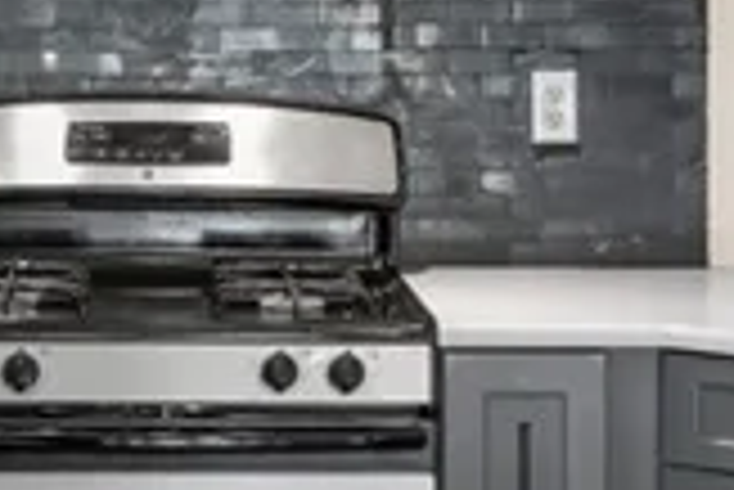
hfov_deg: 13.5
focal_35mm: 151
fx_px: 3081
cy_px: -65
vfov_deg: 9.0
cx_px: 167
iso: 400
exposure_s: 1
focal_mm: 24
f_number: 8
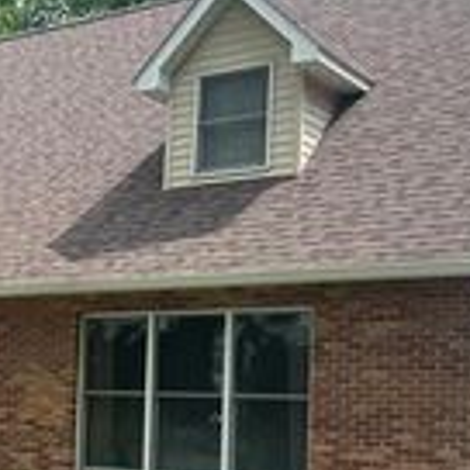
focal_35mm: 78
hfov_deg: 21.0
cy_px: 368
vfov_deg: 21.9
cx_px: -55
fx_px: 1198
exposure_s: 1/1767
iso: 80
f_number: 1.78
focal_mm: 6.76
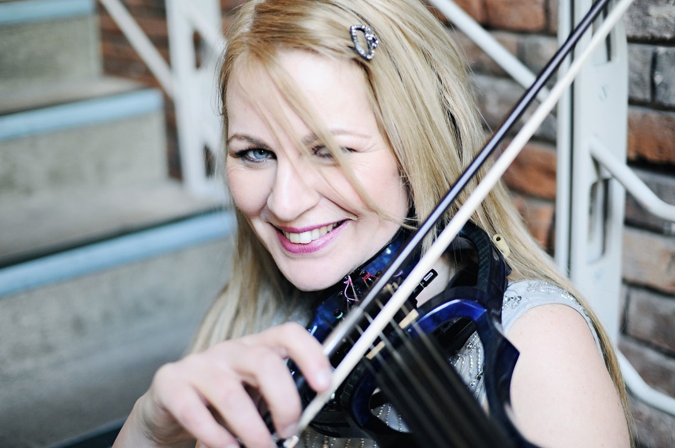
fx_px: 843
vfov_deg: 29.8
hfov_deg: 43.7
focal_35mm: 45
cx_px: 338
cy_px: 224
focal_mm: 30
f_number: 1.4
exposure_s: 1/125
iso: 320
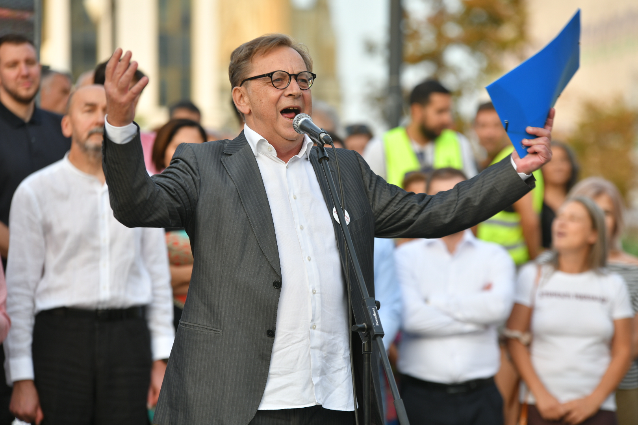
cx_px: 319
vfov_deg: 7.4
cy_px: 212
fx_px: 3278
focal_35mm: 185
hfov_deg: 11.1
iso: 200
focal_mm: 185
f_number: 4
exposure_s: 1/200
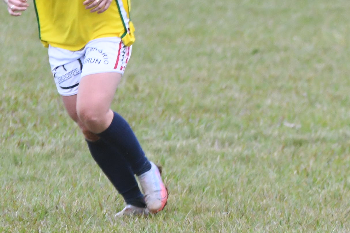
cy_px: 149
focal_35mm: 721
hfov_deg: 2.9
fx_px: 7010
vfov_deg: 1.9
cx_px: 578
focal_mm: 140
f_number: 4.8
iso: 1600
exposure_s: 1/1000
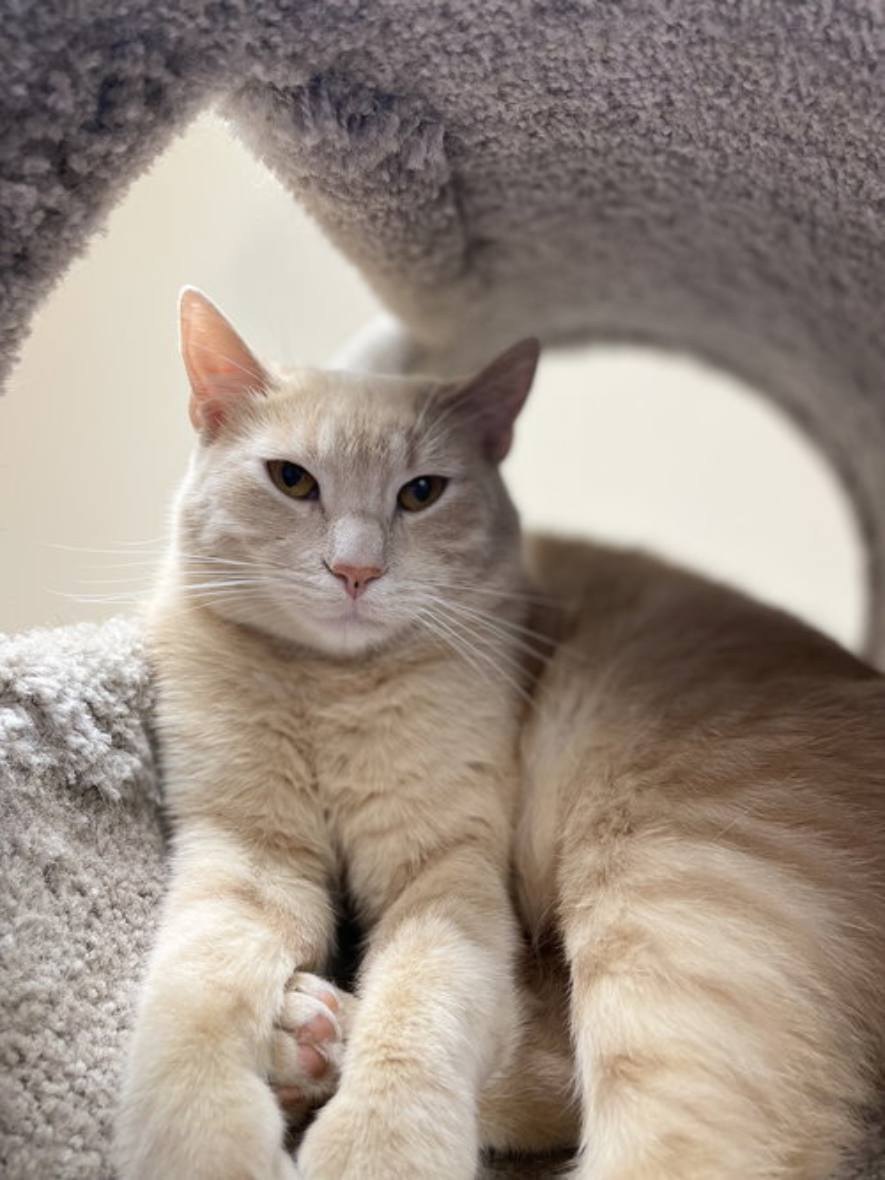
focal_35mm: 26
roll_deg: -2.0
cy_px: 590
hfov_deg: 53.0
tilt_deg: -0.6
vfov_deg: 67.3
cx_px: 442
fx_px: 887
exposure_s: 1/60
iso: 64
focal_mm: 4.2
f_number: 1.6
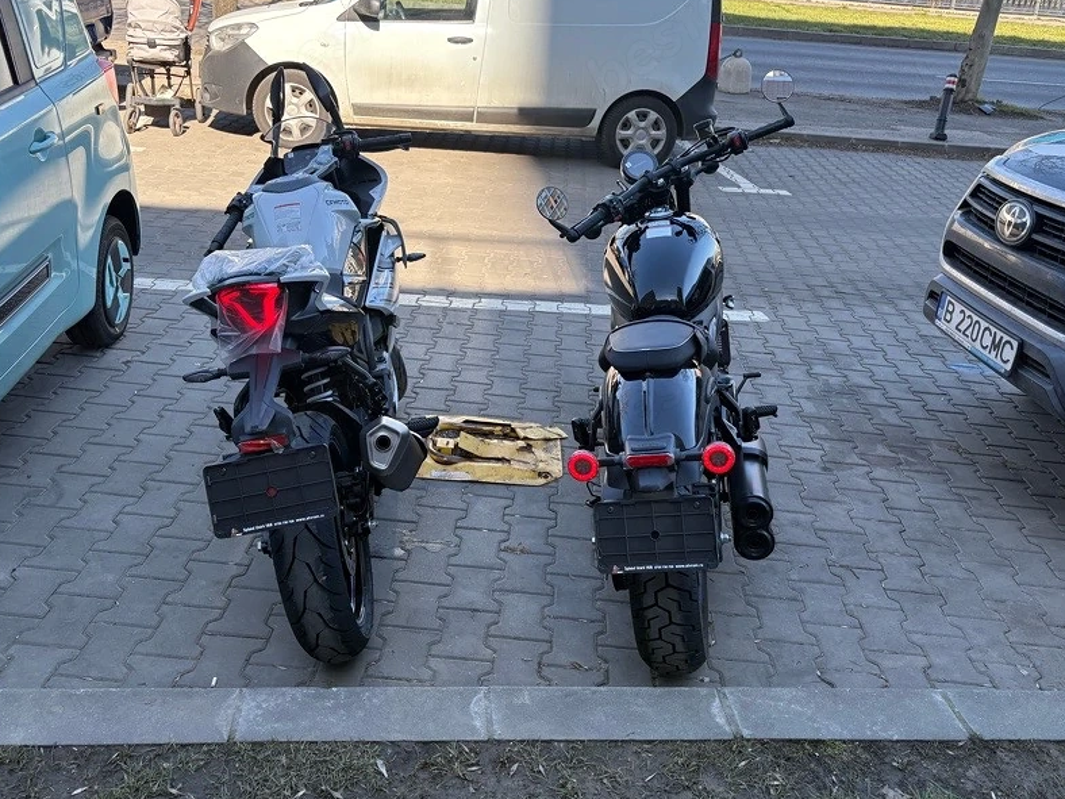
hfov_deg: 55.3
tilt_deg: -24.1
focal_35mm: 33
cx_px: 515
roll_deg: -2.5
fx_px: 1015
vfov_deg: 42.9
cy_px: 357
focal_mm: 5.96
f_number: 1.6
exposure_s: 1/571
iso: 50
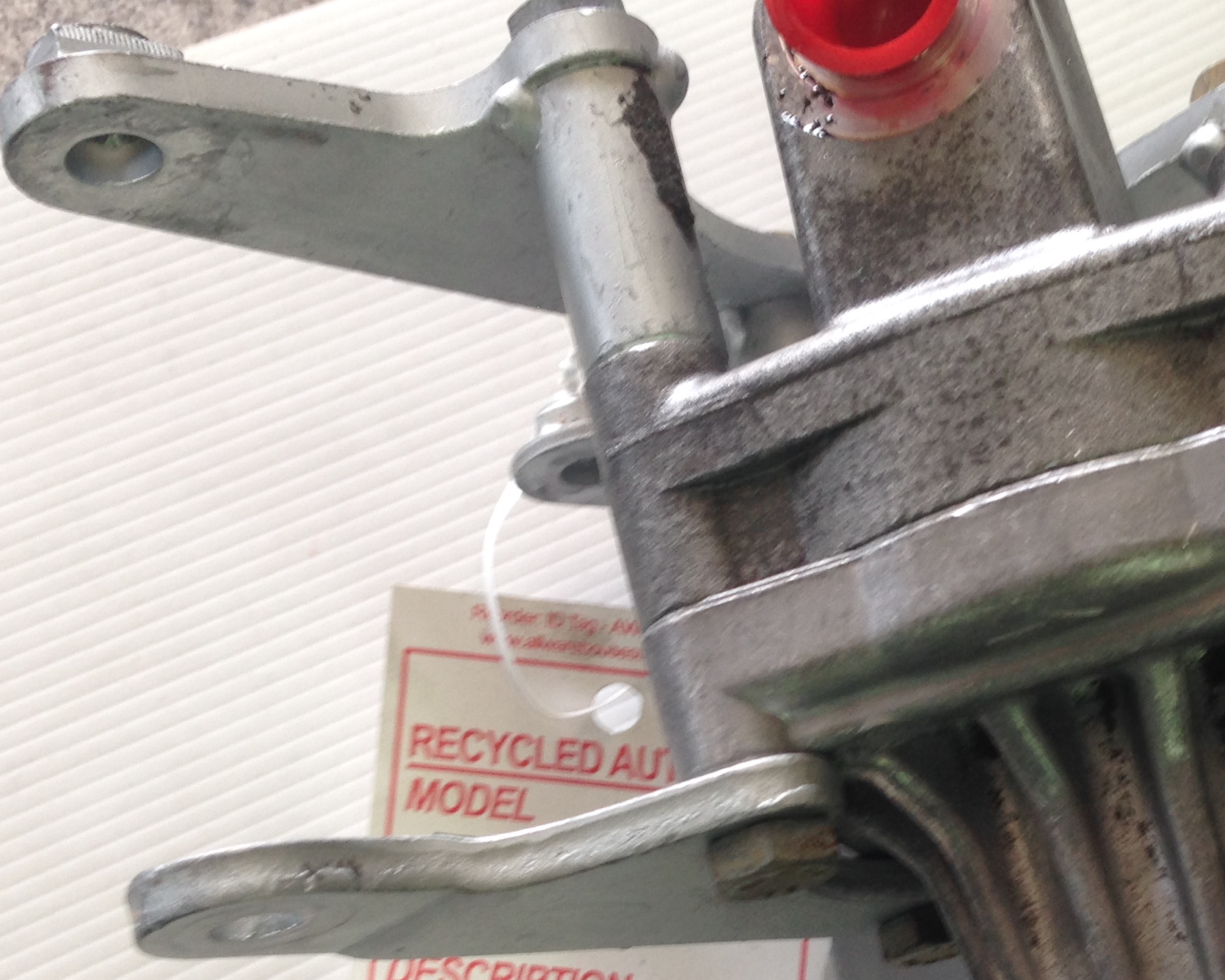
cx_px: 933
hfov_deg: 29.5
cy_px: 788
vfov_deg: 23.8
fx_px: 2284
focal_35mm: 63
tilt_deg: -69.7
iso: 50
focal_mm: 4.12
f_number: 2.4
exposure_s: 1/30
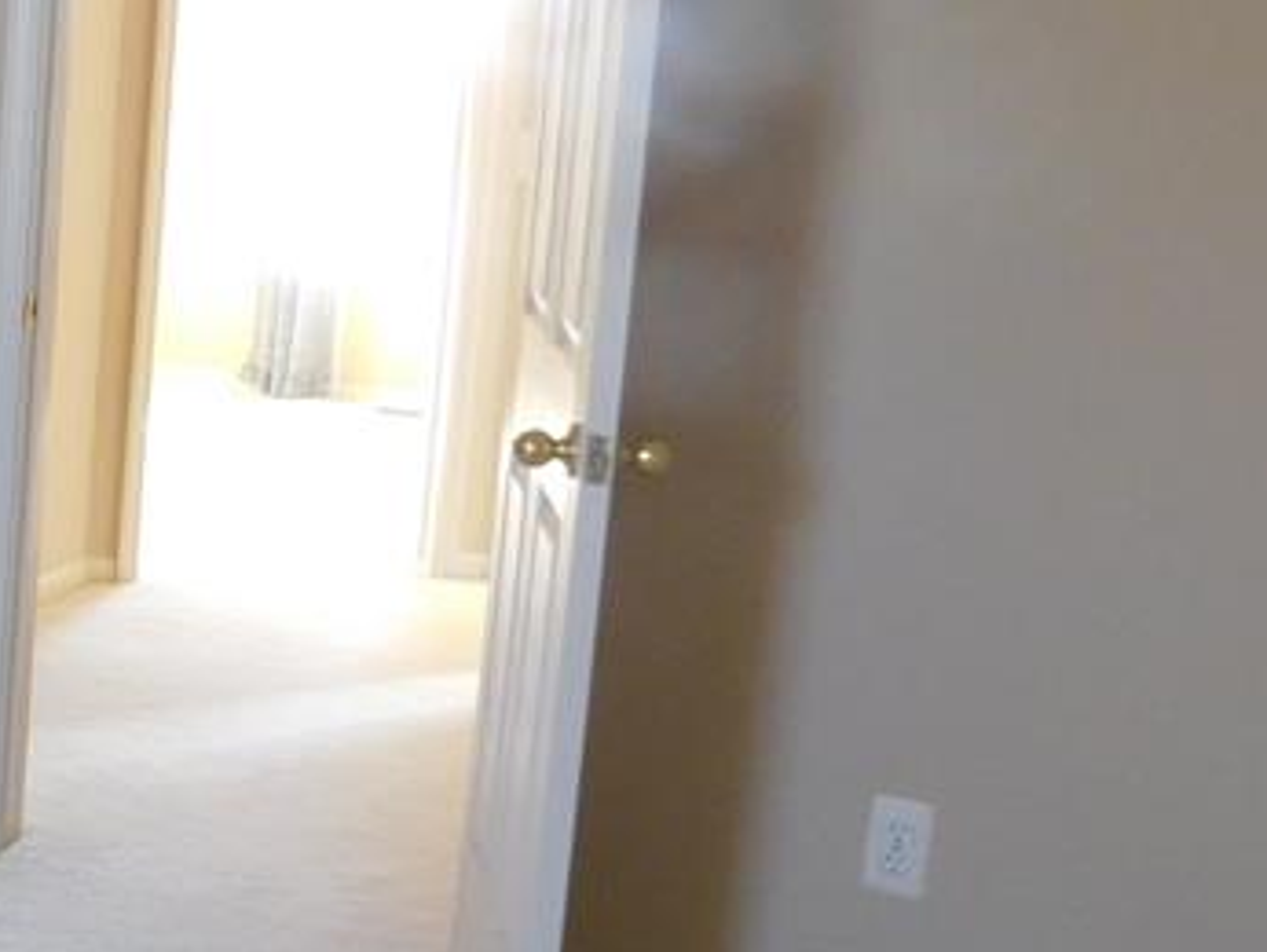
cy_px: 403
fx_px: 2491
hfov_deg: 23.7
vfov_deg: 21.6
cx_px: -549
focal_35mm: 68
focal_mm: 4
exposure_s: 1/30
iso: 220
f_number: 3
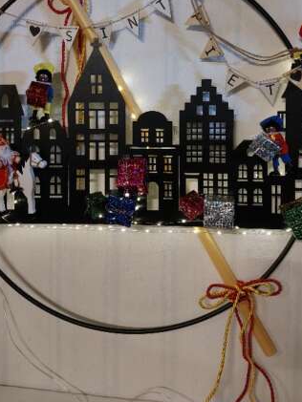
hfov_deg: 37.7
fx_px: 442
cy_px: 132
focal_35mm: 38
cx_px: 142
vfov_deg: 48.1
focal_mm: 5.23
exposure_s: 1/25
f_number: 1.8
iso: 400
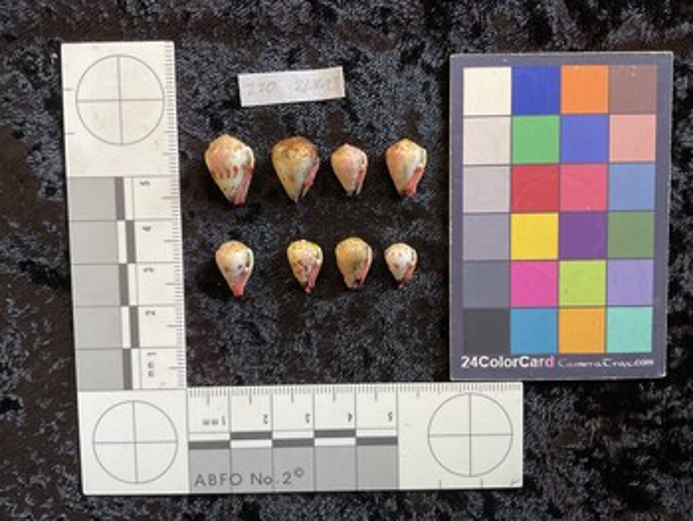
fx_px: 581
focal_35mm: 29
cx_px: 346
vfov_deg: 48.3
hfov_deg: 61.6
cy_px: 260
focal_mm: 3
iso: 64
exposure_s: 1/50
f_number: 1.8
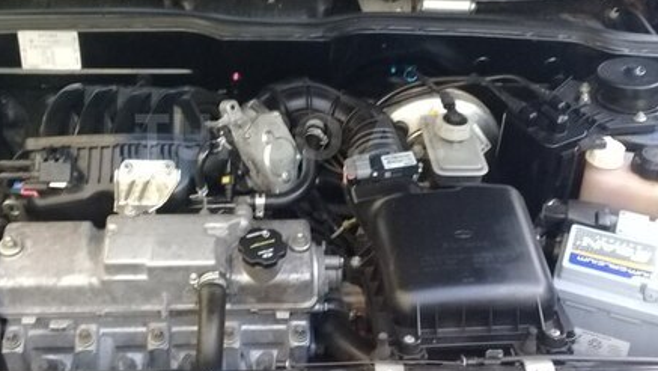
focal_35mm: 51
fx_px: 890
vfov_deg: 23.4
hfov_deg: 40.5
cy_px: 136
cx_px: 289
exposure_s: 1/33
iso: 160
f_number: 2.2
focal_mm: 3.3
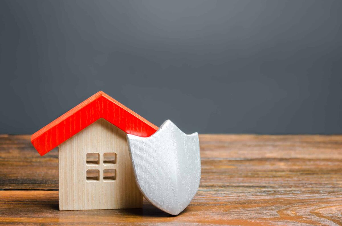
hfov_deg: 28.1
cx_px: 171
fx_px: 683
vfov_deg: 18.8
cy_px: 113
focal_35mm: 72
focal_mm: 48
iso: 100
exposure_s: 1/100
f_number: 6.3
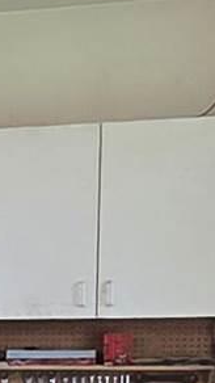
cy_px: 441
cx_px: -768
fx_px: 1512
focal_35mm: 149
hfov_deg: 6.1
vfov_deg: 14.1
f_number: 2.2
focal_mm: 2.2
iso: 100
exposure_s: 1/60
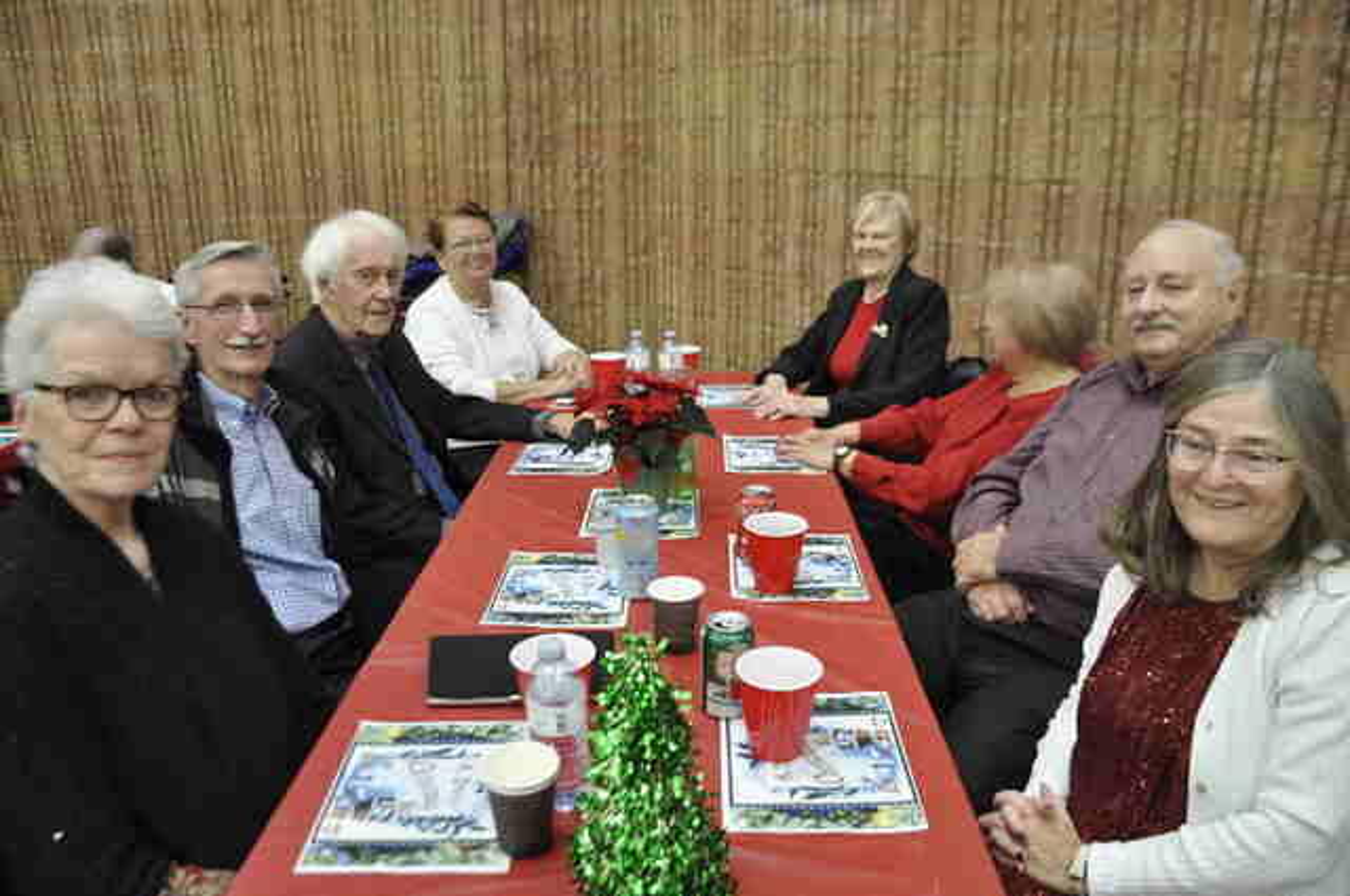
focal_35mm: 27
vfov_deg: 47.8
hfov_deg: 67.4
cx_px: 675
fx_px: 1011
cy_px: 448
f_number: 4.5
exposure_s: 1/40
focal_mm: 18
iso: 720
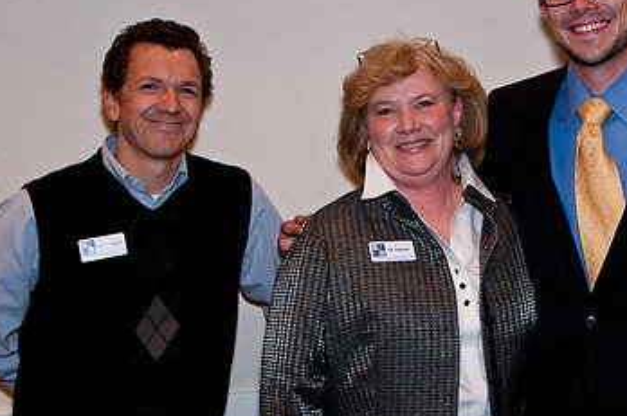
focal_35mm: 60
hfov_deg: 32.9
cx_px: 458
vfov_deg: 22.5
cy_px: 149
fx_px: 1044
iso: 640
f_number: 6.3
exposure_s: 1/60
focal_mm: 24
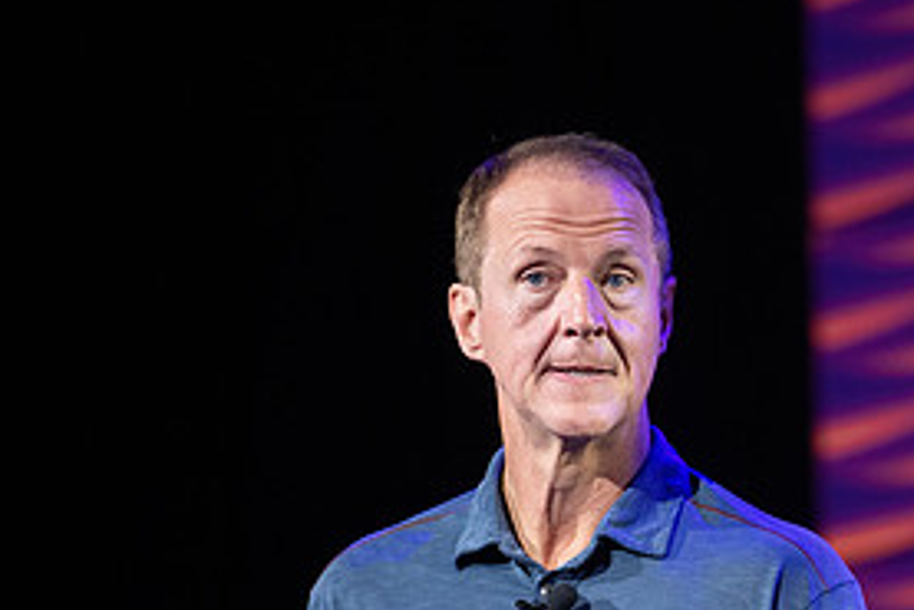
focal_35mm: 419
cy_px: 483
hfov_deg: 4.9
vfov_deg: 3.3
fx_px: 10643
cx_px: 726
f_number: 3.2
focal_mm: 200
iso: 1600
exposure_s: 1/320
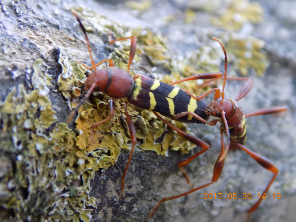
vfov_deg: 12.6
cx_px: 148
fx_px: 1009
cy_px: 111
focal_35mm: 118
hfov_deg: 16.7
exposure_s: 1/30
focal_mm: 20.9
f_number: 4.8
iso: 200
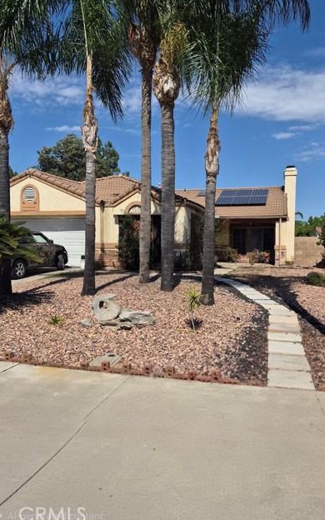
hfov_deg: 49.1
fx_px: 354
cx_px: 188
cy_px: 260
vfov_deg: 72.5
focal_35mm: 25
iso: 64
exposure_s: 1/10000
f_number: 1.8
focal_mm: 5.4
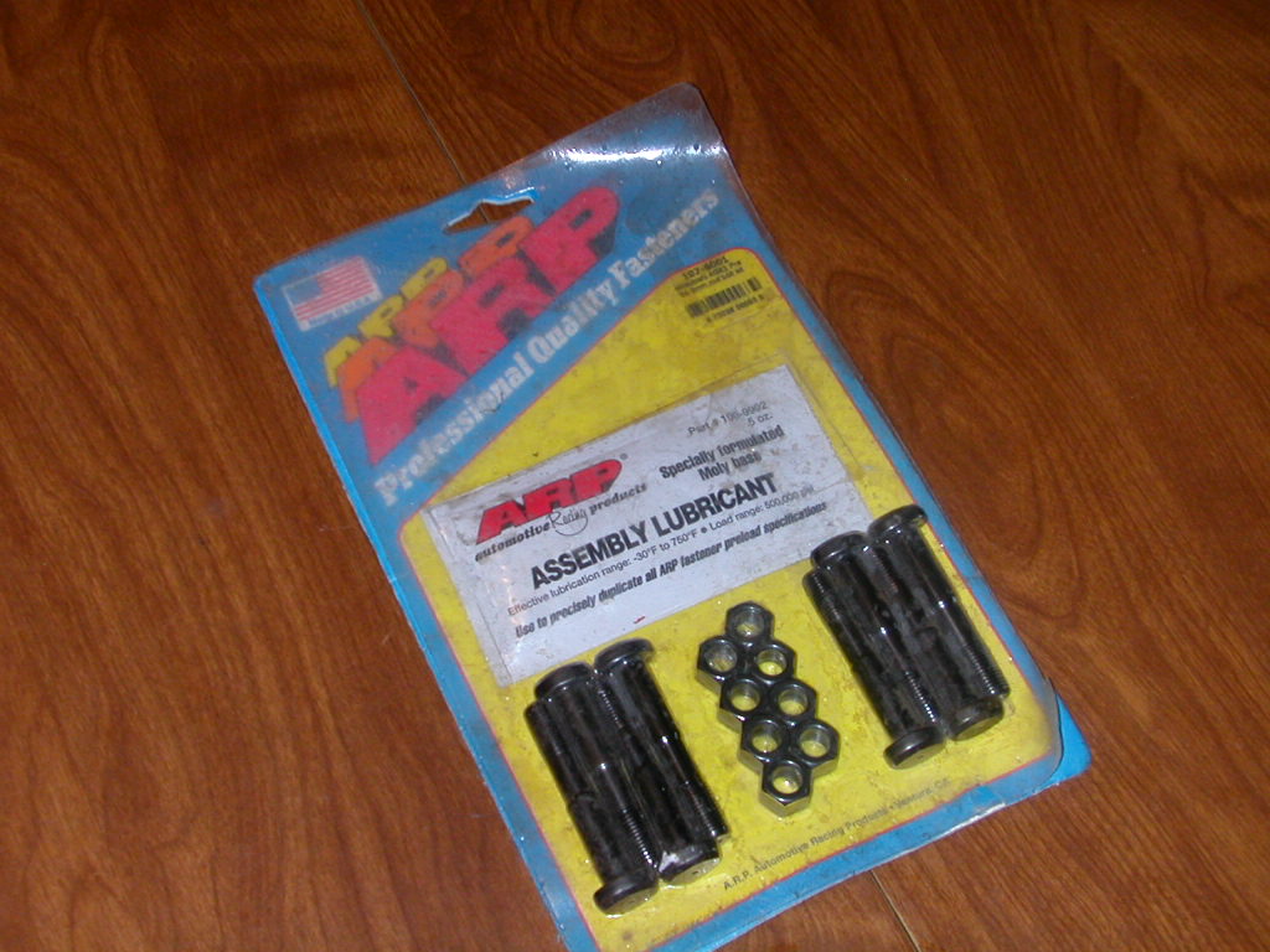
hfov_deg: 35.5
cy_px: 476
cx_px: 635
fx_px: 1981
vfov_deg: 27.0
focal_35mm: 54
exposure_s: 1/59.9
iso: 100
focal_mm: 8.2
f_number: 3.2
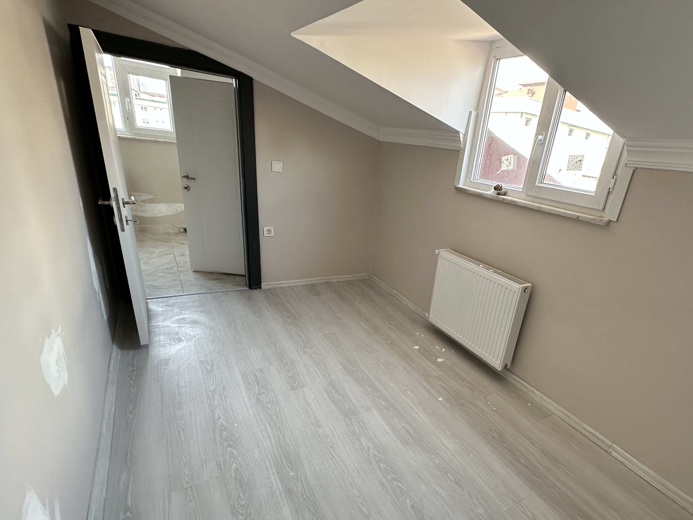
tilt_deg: -21.7
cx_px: 405
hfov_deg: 87.0
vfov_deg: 71.2
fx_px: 360
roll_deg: -6.7
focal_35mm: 18
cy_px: 296
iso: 160
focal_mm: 2.22
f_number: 2.2
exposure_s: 1/99
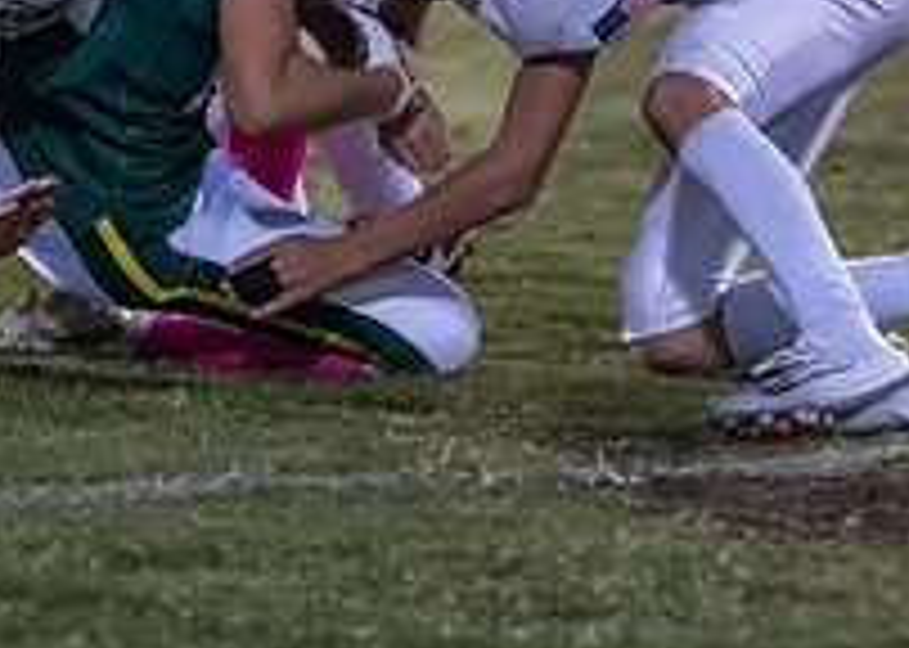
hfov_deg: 3.3
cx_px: 165
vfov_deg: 2.3
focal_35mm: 614
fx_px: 15841
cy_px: -305
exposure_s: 1/1000
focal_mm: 135
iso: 4000
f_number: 1.8
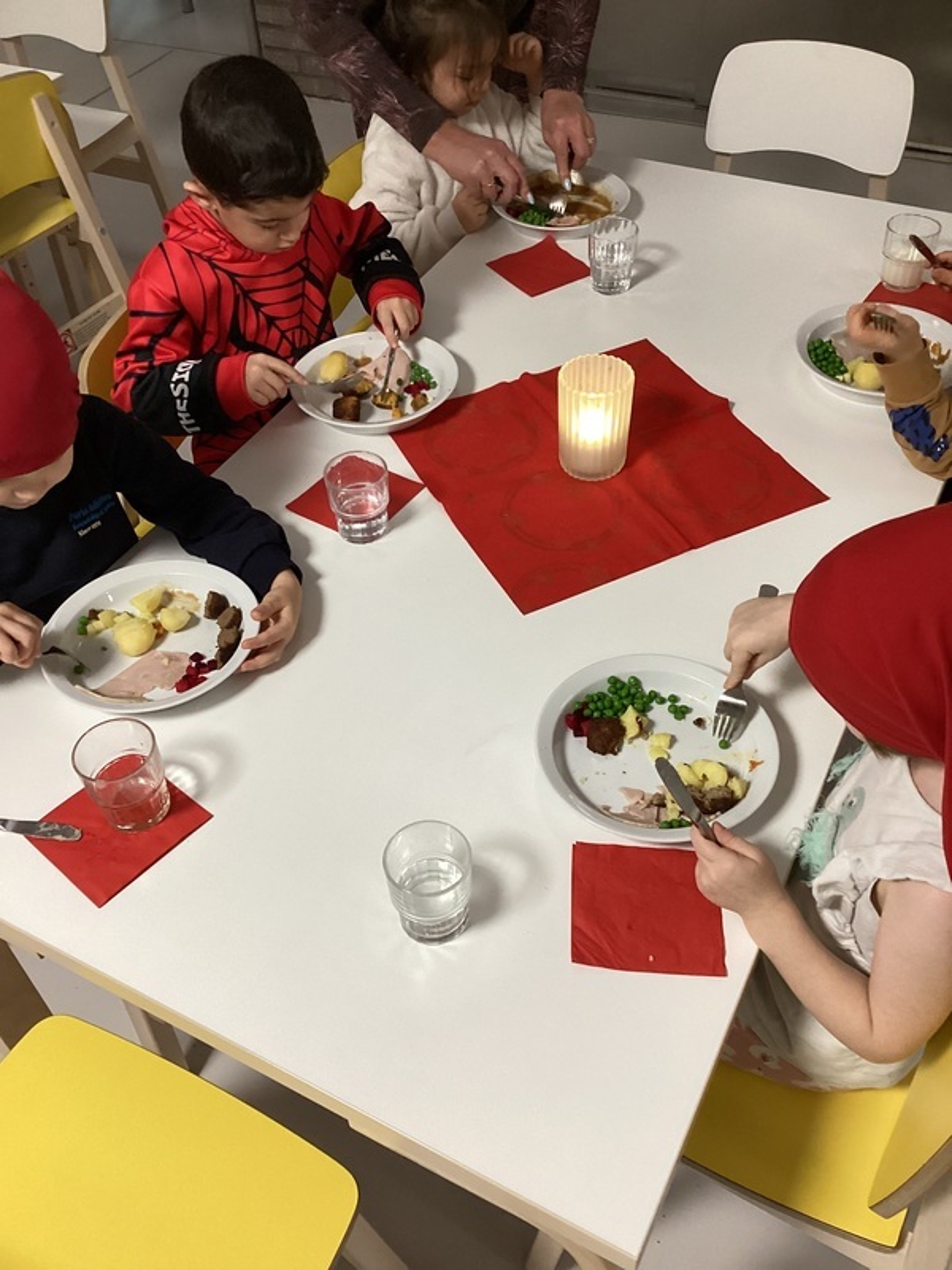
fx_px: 1137
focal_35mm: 31
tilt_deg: -46.1
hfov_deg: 45.4
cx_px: 476
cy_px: 635
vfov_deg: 58.4
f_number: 2.4
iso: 250
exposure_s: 1/60
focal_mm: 3.3
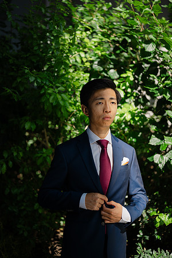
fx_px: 358
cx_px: 86
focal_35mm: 50
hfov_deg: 27.0
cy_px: 129
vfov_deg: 39.6
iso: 80
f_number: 2
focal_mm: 50
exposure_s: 1/1600
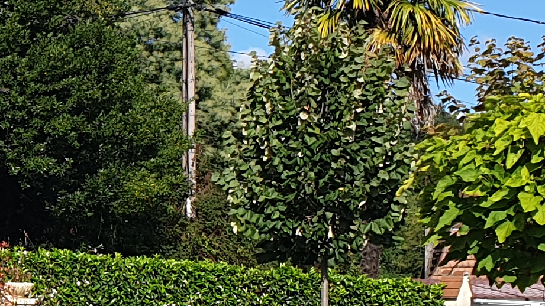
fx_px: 1792
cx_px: -346
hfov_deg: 15.5
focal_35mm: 124
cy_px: 305
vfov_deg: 9.7
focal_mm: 4.3
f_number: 2.4
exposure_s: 1/1634
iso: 50
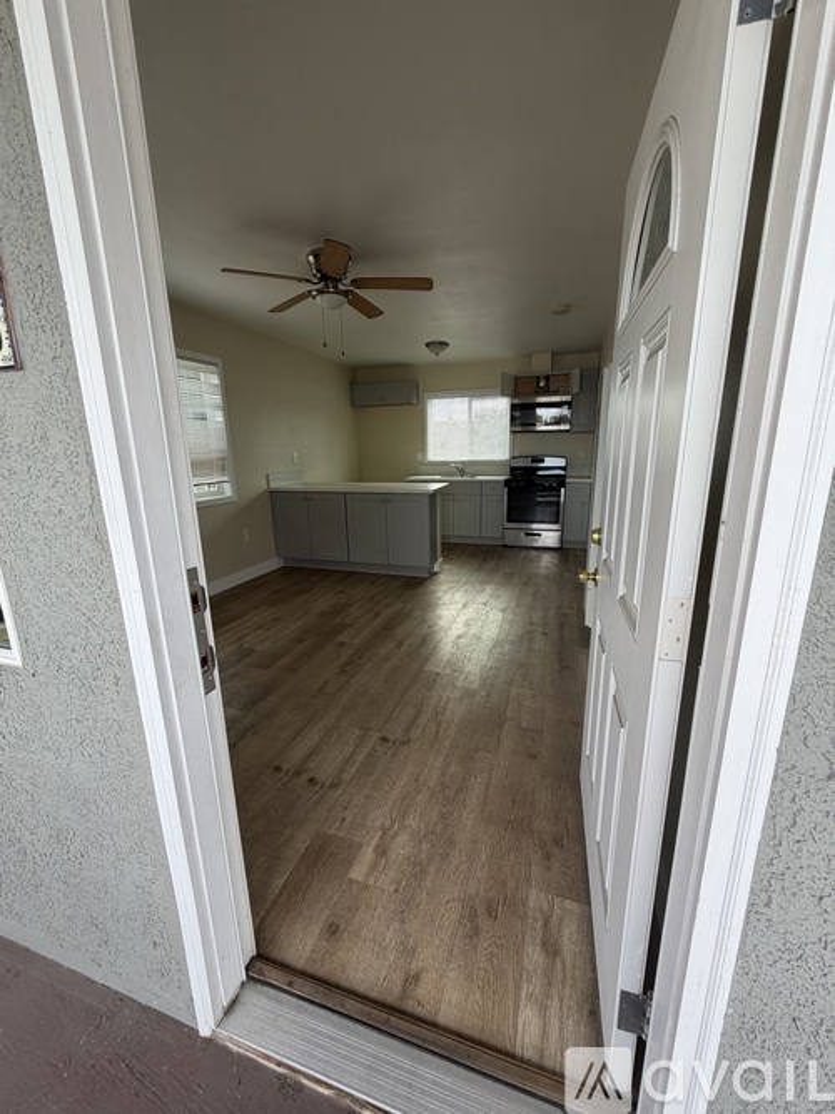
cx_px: 418
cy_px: 557
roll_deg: +2.7
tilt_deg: -15.4
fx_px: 450
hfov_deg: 85.7
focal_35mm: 14
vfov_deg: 102.1
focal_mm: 2.22
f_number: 2.2
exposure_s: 1/121
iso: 50
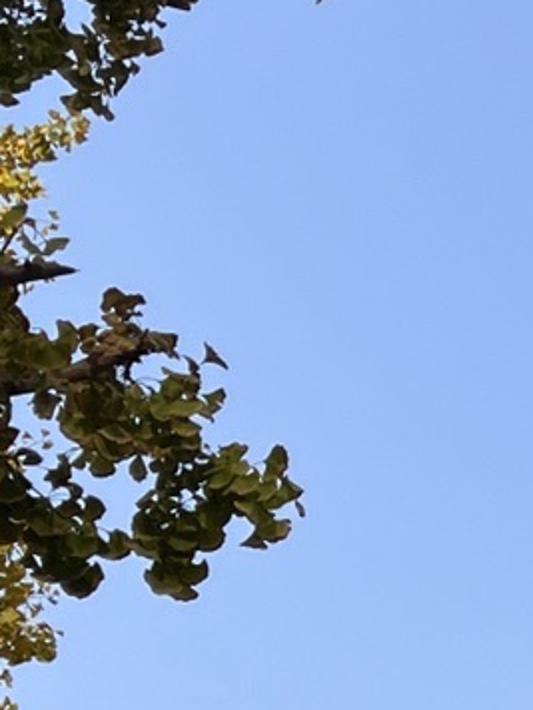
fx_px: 2997
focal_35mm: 146
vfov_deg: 13.2
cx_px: 1038
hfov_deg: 9.5
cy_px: 808
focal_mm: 5.7
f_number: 1.5
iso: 50
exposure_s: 1/1838
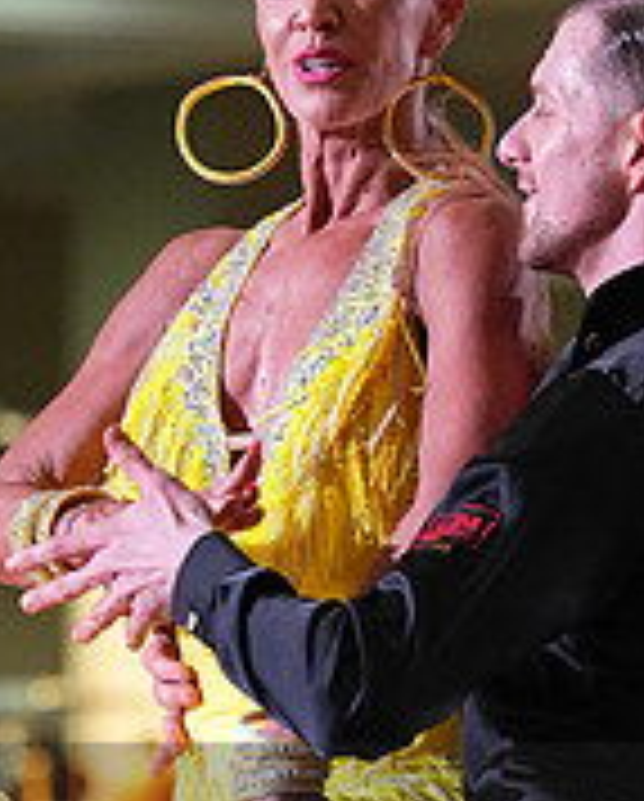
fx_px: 14520
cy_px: 896
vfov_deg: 3.2
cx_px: 462
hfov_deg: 2.5
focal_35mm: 611
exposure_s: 1/400
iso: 8000
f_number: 5
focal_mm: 200
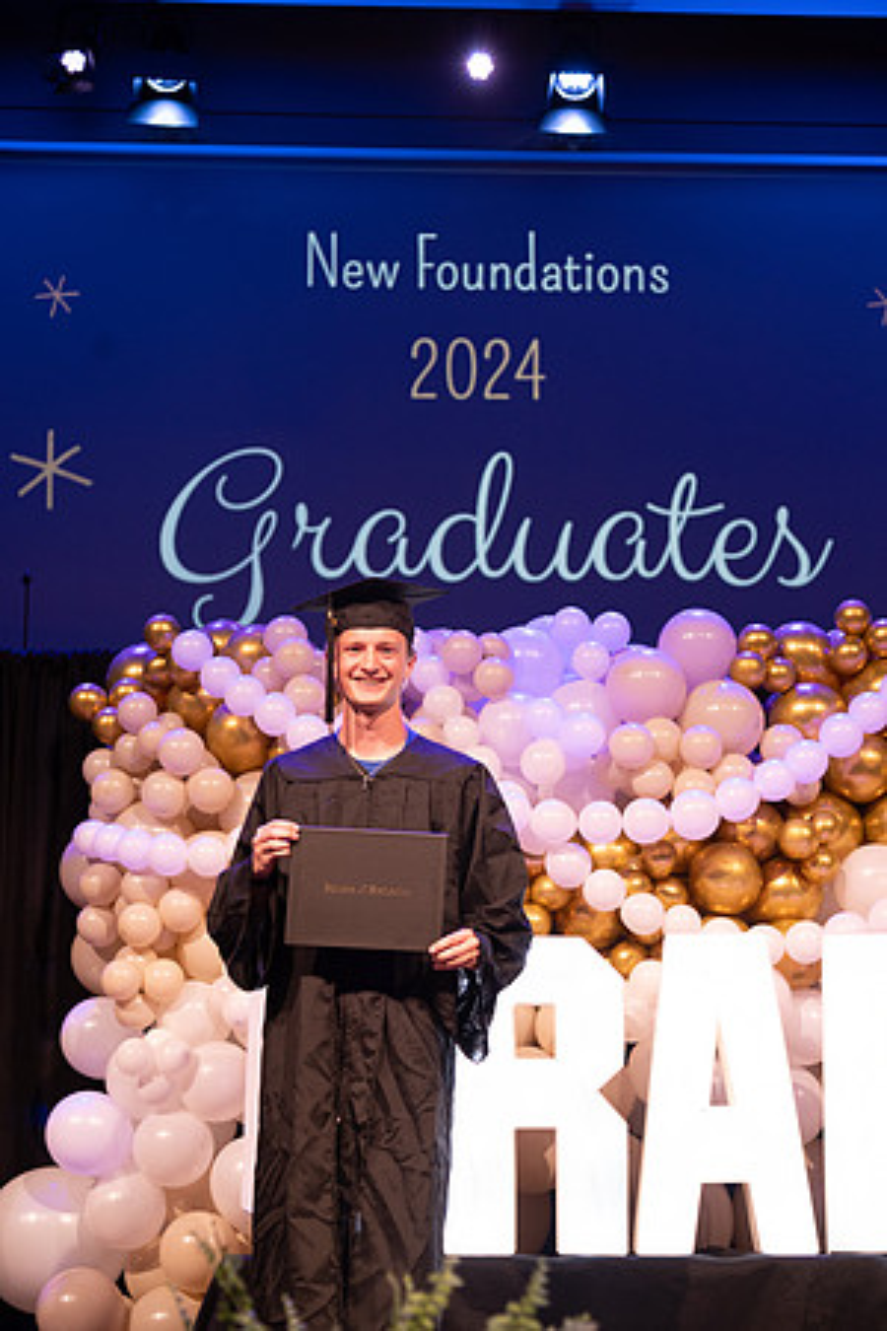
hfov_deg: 20.9
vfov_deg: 31.0
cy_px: 666
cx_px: 444
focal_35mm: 65
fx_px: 2402
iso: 1600
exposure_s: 1/200
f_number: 4
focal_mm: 65
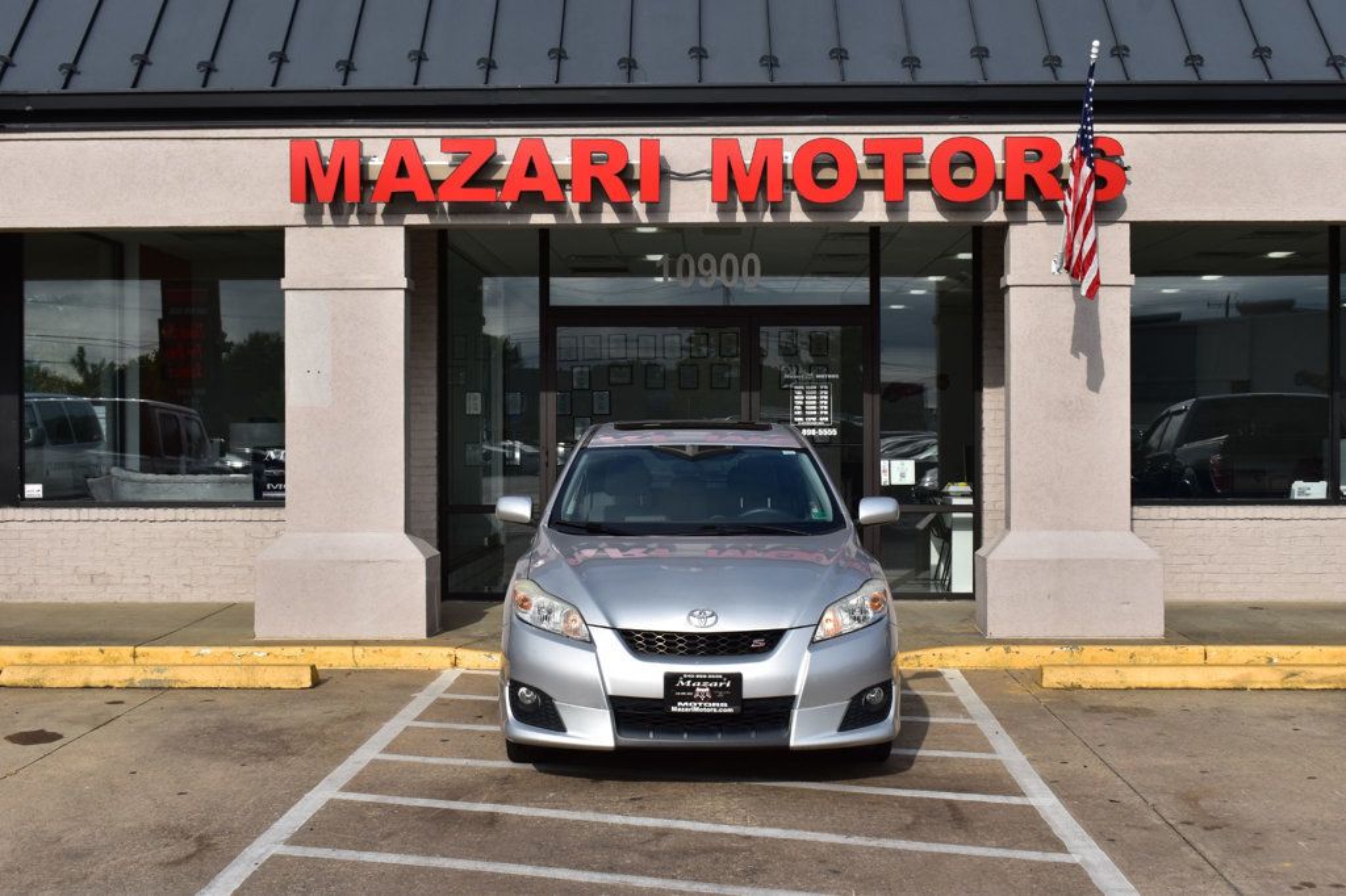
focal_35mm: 48
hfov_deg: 41.1
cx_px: 673
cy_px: 448
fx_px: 1794
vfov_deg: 28.1
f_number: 11
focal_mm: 32
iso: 200
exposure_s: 1/500
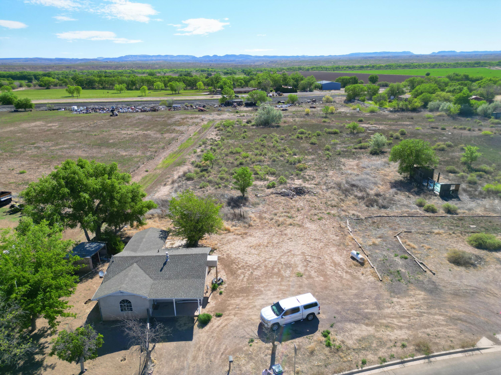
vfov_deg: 56.8
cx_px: 250
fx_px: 347
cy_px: 188
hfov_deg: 71.6
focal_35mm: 24
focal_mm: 6.72
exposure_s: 1/4000
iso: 200
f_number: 1.7
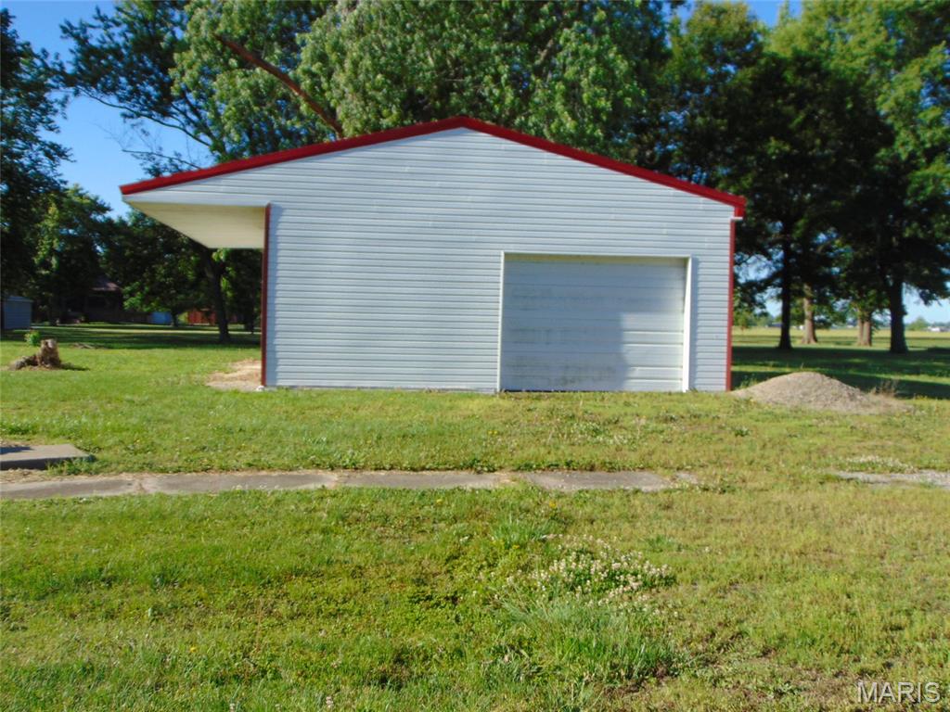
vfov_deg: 40.7
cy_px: 356
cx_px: 475
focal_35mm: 35
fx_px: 961
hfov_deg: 52.6
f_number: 3.2
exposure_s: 1/800
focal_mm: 6.3
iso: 80
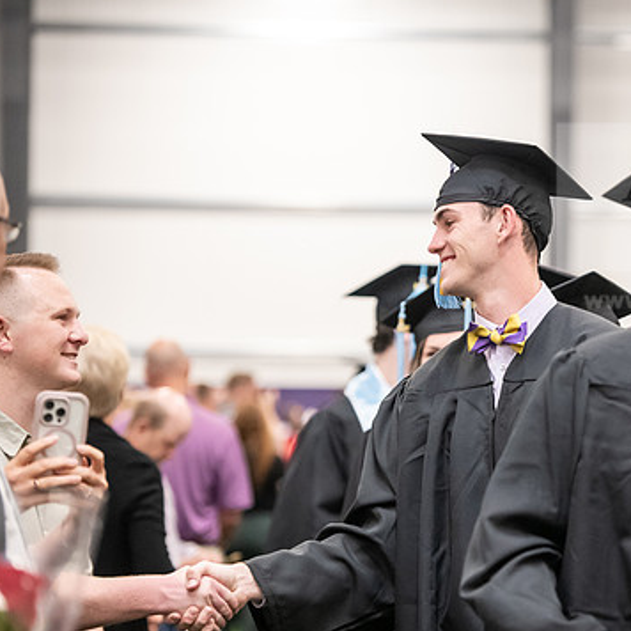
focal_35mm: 166
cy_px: 338
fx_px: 3423
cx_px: 503
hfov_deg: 10.5
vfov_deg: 10.5
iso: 3200
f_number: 3.2
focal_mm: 120
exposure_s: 1/200
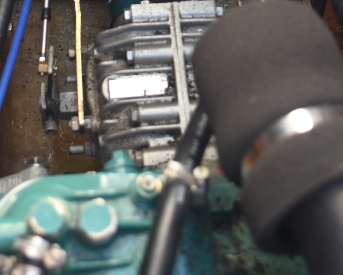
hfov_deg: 22.5
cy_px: -66
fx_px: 863
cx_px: 161
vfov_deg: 17.2
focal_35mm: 85
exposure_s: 1/60
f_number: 4.5
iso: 640
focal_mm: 29
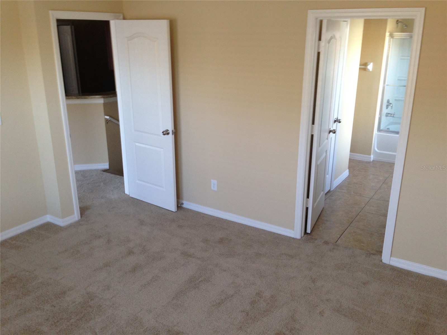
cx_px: 224
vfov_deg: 42.9
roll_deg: -0.1
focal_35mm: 33
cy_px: 168
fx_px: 426
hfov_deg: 55.4
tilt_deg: -17.5
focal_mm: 4.12
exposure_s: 1/20
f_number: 2.4
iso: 100
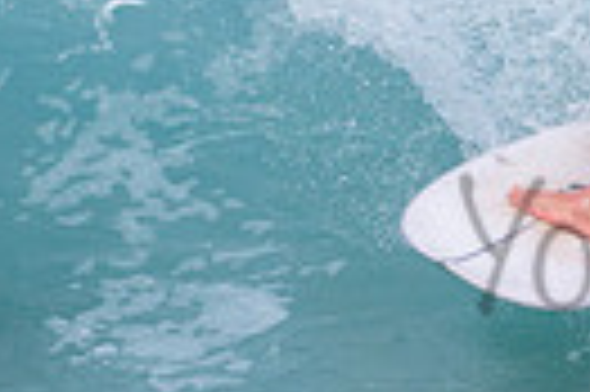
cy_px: 10
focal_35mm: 2722
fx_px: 44555
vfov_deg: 0.5
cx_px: 1029
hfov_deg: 0.8
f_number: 5.6
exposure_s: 1/2000
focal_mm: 500
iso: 280
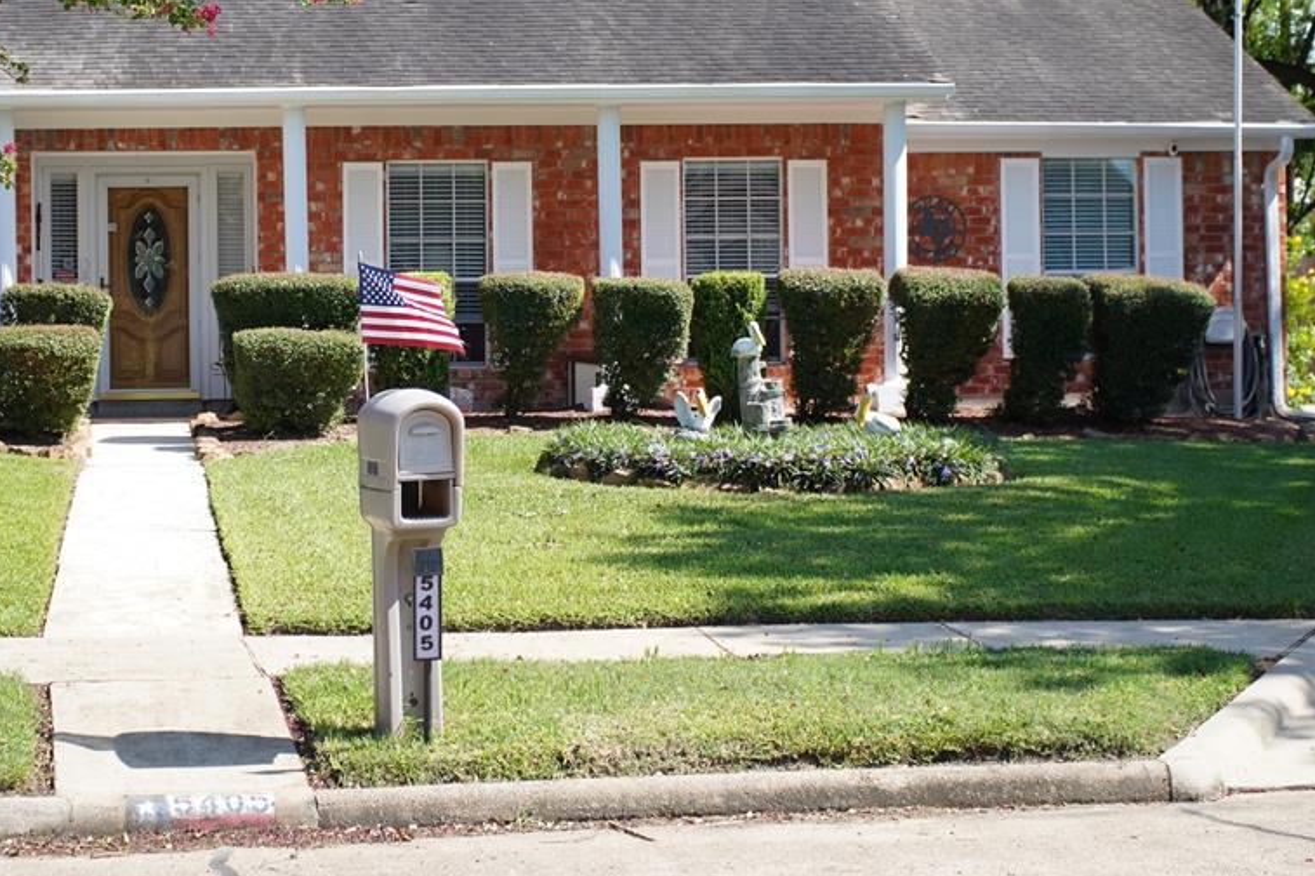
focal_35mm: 69
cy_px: 301
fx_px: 2519
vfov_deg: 19.7
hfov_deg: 29.2
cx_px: 511
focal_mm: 34
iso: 200
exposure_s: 1/800
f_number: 4
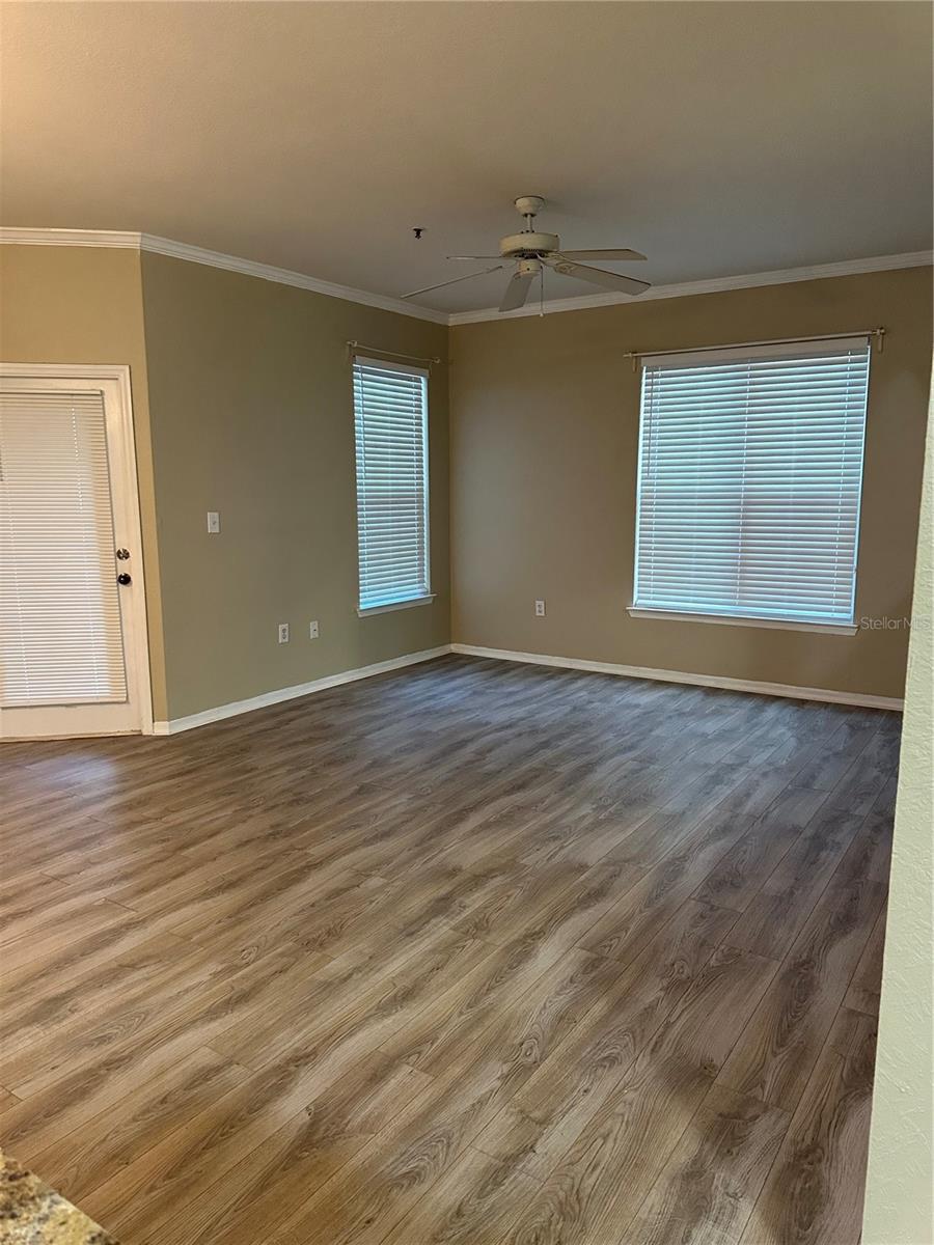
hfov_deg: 56.8
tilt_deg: -7.9
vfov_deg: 71.6
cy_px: 622
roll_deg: -1.2
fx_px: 863
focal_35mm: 24
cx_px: 467
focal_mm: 6.86
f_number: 1.78
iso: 400
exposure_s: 1/60
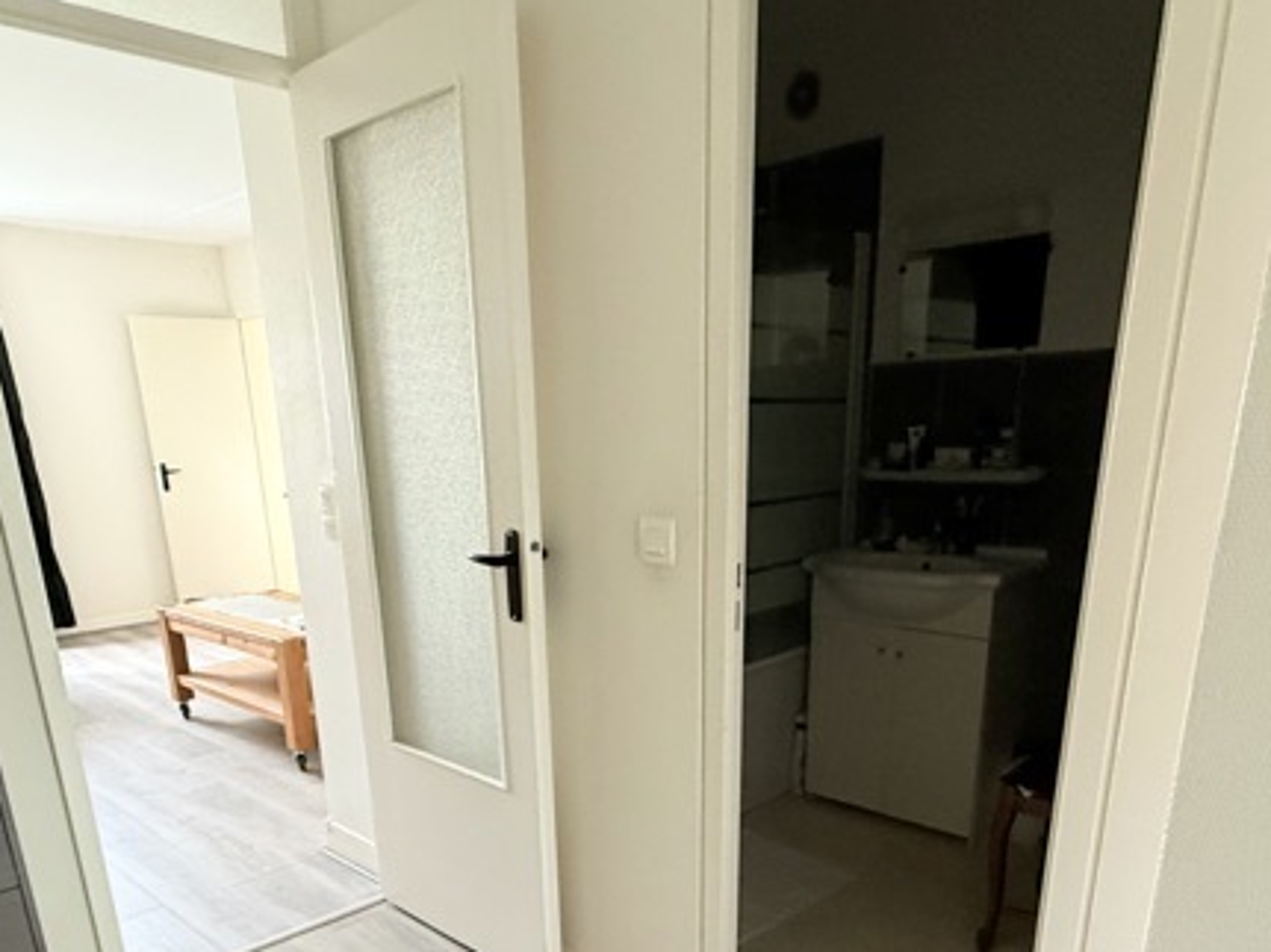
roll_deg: +2.5
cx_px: 610
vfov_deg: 50.5
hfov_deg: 67.3
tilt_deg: -15.3
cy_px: 731
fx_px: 954
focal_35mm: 26
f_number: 2.2
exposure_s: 1/60
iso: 400
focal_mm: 2.22
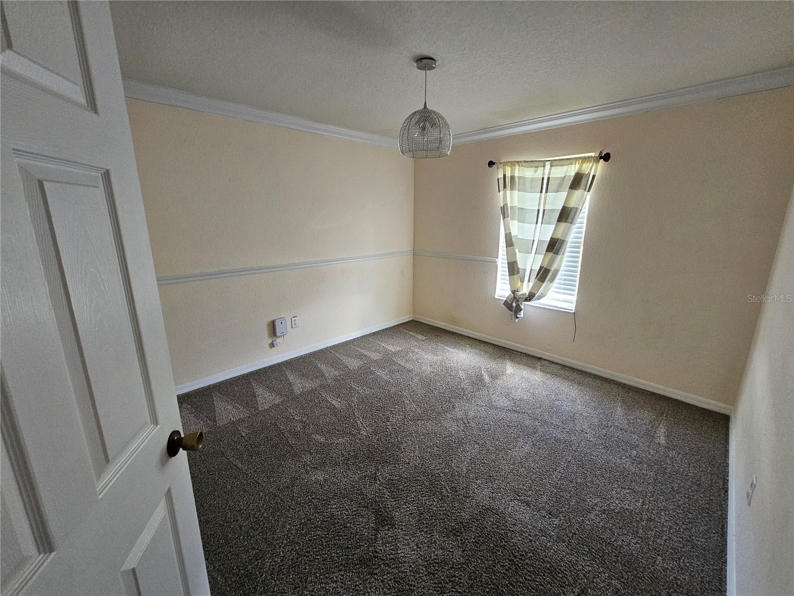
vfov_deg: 89.9
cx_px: 397
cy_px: 298
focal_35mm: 13
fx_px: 298
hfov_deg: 106.2
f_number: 2.2
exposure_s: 1/30
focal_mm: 2.2
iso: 320
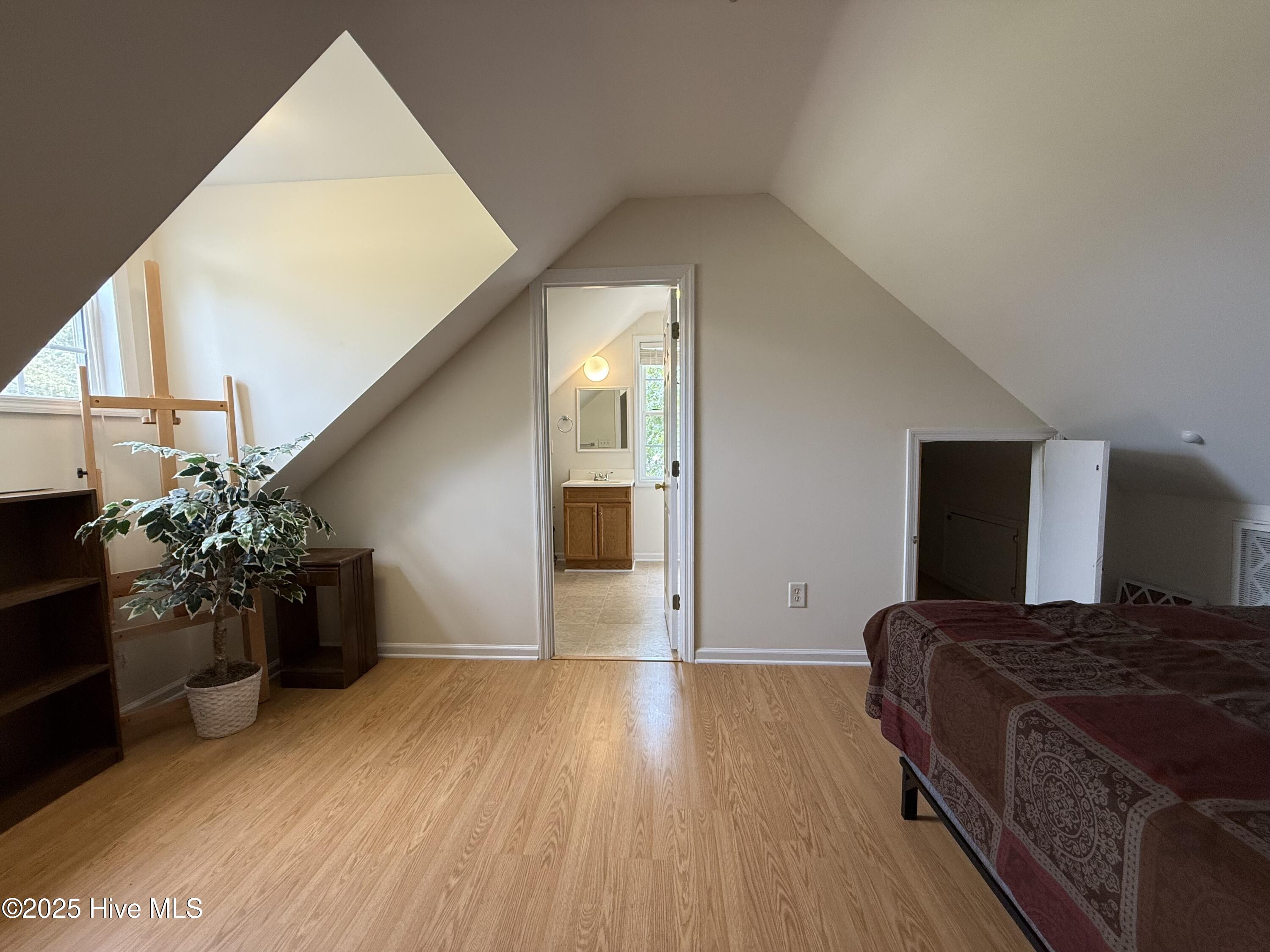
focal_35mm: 14
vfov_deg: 85.7
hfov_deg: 102.1
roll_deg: +0.7
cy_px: 476
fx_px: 514
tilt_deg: -3.3
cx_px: 635
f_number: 2.2
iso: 250
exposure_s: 1/120
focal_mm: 2.22
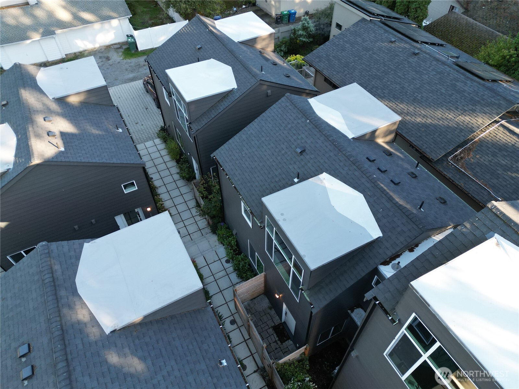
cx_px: 260
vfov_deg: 56.8
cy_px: 194
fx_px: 360
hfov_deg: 71.6
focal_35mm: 24
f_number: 1.7
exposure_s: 1/250
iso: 150
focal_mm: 6.72
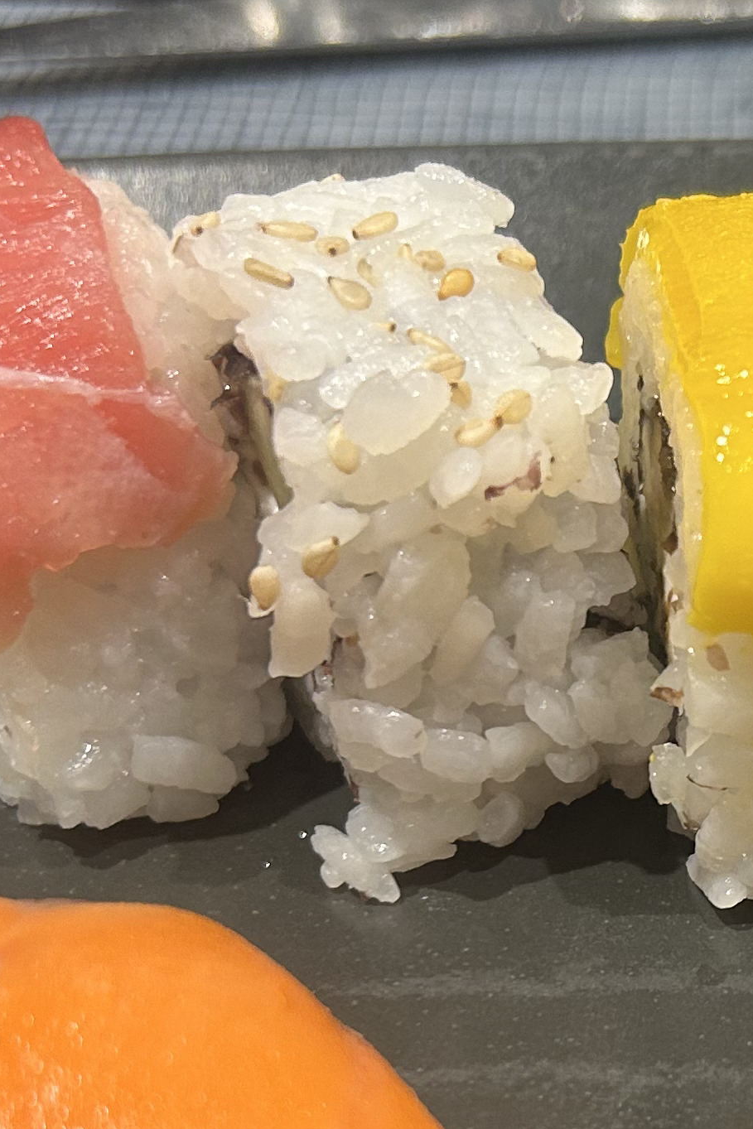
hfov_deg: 16.6
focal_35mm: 80
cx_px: 804
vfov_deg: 24.7
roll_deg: +0.7
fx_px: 2509
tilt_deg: -42.6
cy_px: 987
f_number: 1.5
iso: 80
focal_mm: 5.7
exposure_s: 1/60
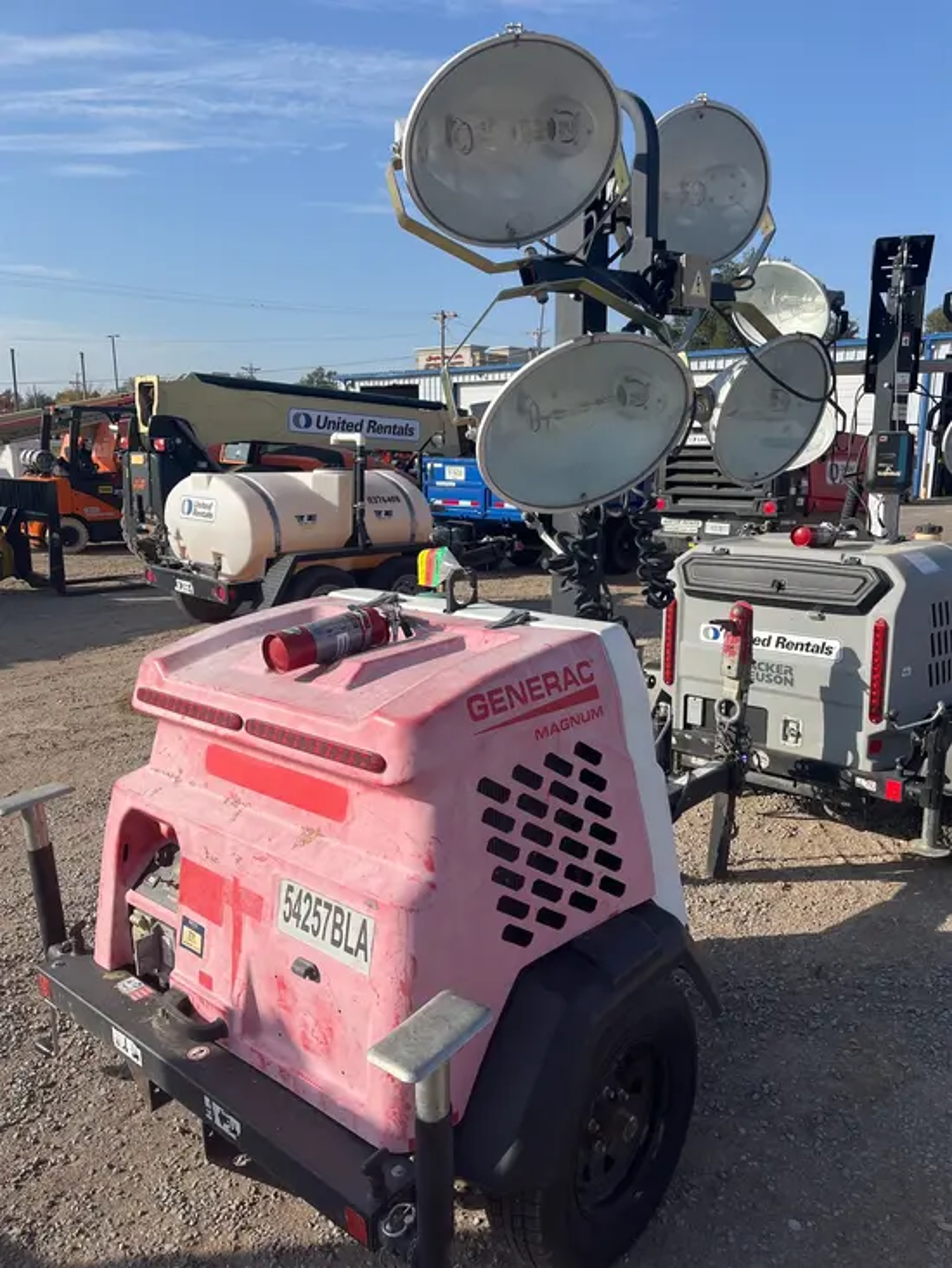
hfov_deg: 53.1
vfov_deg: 67.3
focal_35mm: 26
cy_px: 634
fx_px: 953
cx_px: 476
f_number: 1.6
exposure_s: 1/3521
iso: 50
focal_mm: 5.1
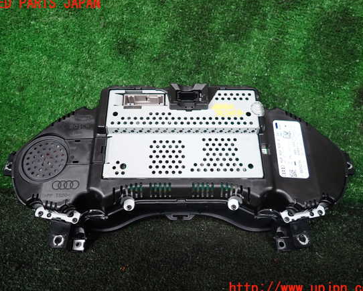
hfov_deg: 64.0
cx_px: 179
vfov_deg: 53.2
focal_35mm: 27
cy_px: 146
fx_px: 290
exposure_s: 1/40
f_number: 2
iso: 200
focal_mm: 4.5
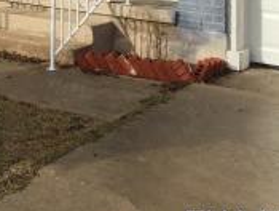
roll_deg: -2.4
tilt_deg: +0.8
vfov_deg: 14.6
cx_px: -56
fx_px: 775
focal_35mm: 96
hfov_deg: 19.2
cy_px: -88
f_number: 2.2
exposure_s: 1/2198
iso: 32
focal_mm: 4.15
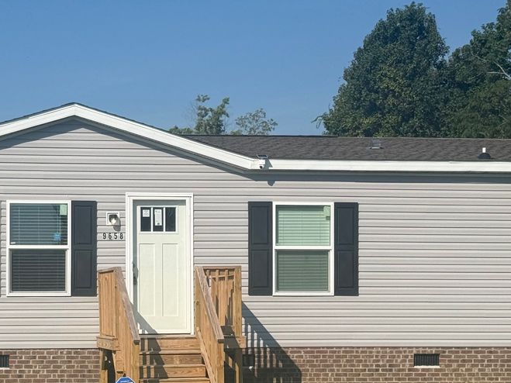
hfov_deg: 19.1
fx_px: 1505
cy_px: 289
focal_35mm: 102
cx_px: 115
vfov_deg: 14.4
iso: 64
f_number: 1.78
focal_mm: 6.76
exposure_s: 1/7874
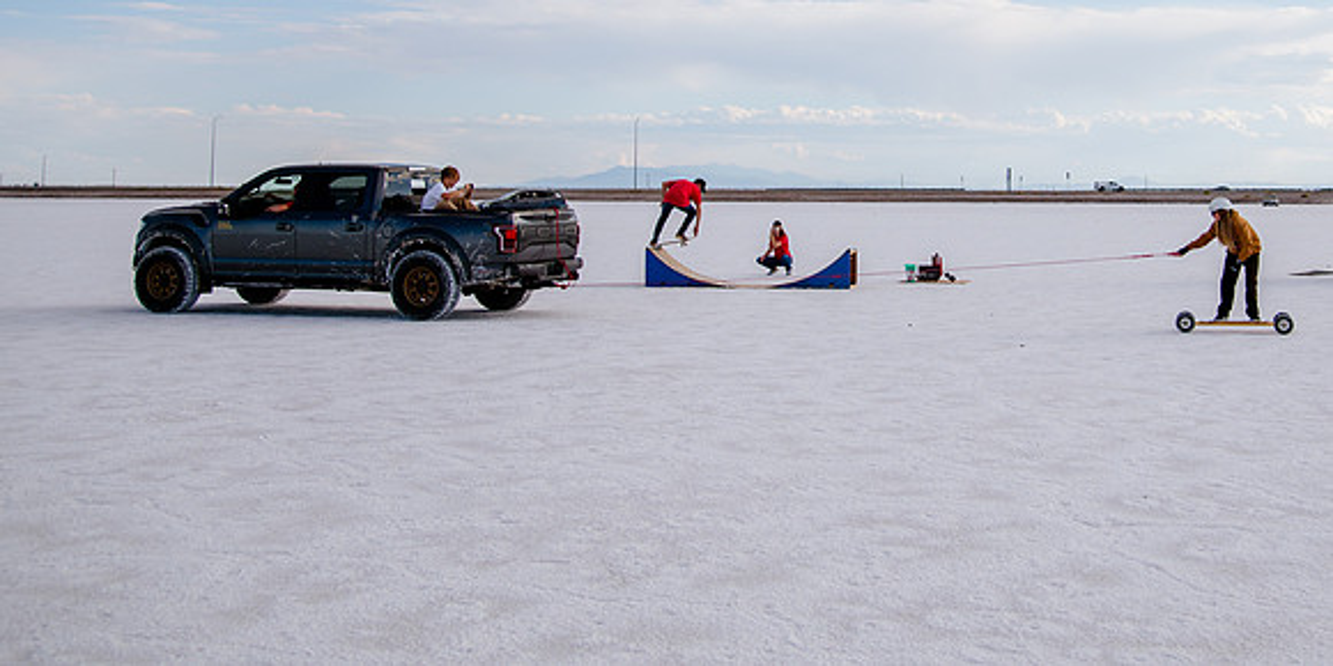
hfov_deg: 43.6
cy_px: 92
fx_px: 1645
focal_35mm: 48
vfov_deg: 22.5
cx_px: 876
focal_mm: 31
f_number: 4
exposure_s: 1/3200
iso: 200
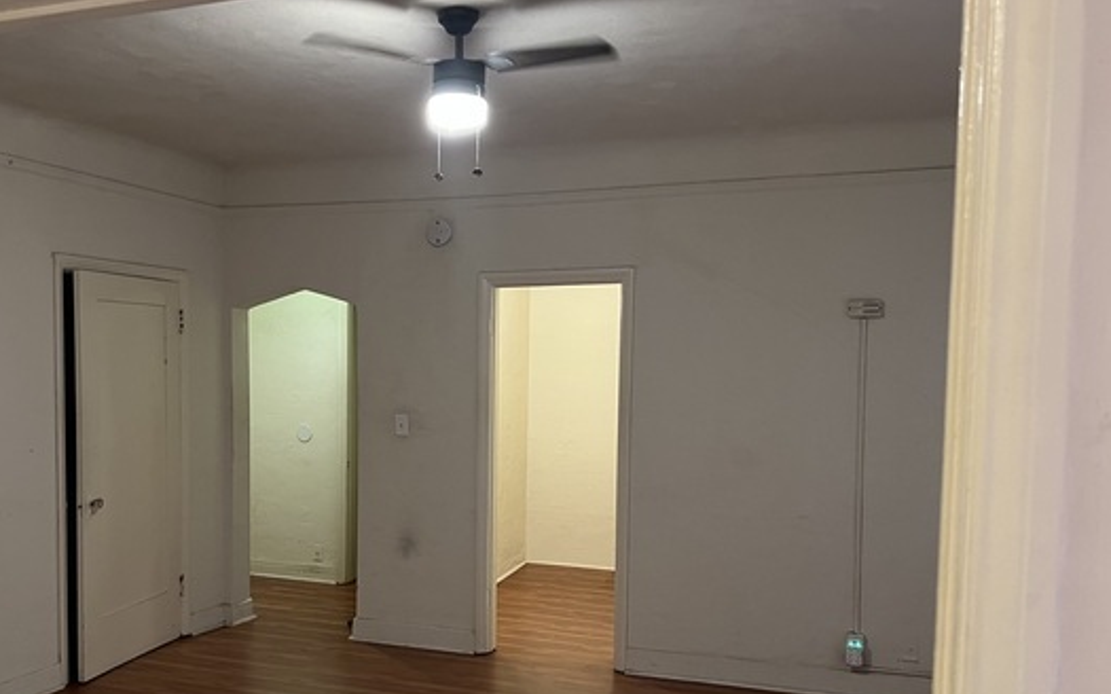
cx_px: 448
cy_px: 425
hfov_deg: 54.9
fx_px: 1060
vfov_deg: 36.1
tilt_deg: -2.2
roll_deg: -0.1
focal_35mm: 35
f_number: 1.5
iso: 250
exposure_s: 1/60
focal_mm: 5.7
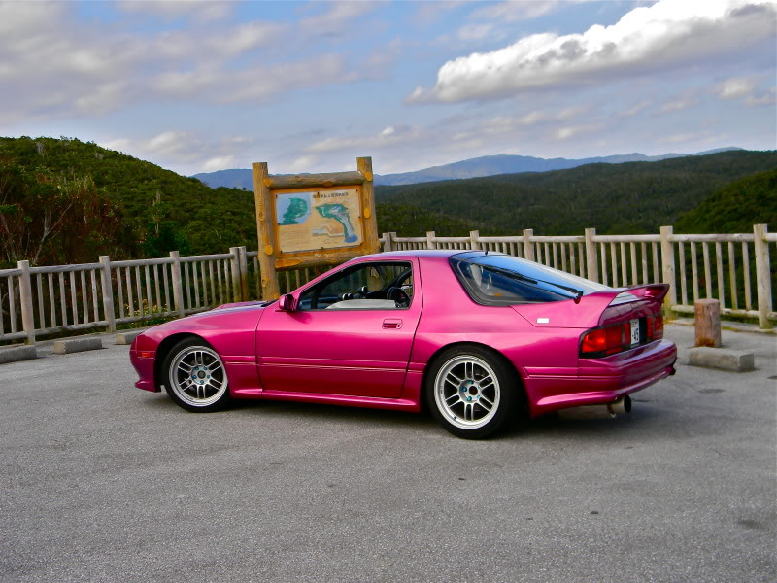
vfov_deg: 35.1
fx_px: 920
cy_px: 292
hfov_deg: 45.8
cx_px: 388
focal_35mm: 41
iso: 80
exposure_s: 1/450
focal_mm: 7.3
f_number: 3.8
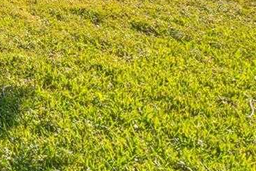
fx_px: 490
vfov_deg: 16.2
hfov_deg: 19.2
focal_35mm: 69
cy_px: -147
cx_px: -241
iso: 100
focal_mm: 16
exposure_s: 1/30
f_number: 16
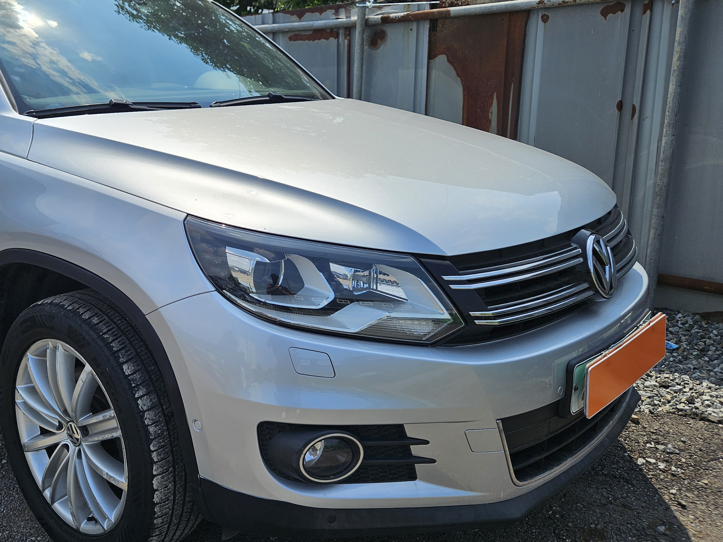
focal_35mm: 35
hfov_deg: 50.5
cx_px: 181
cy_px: 235
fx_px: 731
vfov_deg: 40.6
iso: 25
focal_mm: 5.4
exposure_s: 1/2775
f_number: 1.8
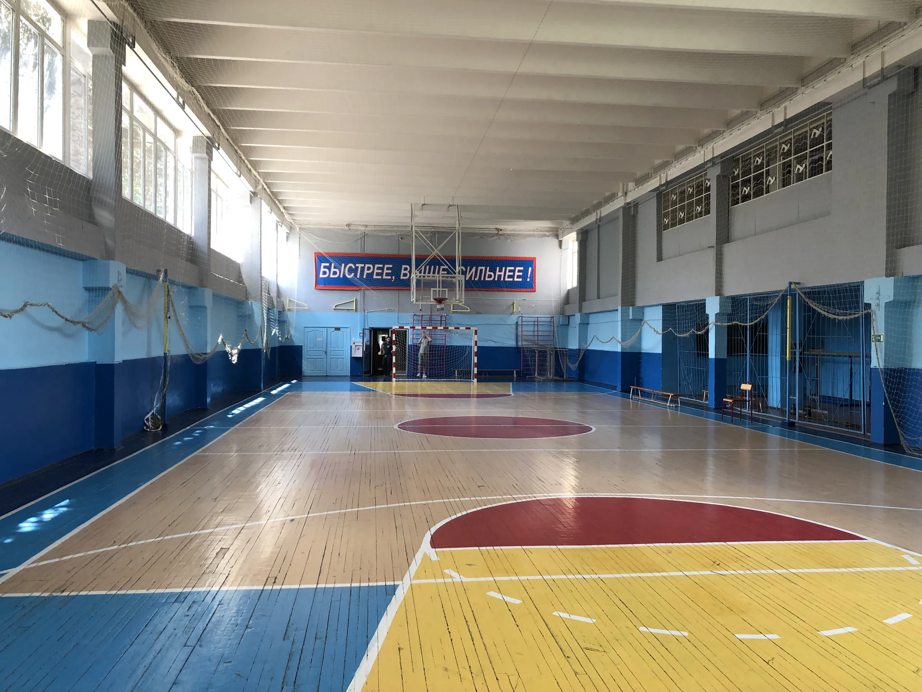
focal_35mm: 28
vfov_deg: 49.7
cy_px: 346
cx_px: 461
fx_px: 746
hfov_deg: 63.4
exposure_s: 1/50
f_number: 1.8
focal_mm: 4
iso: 32
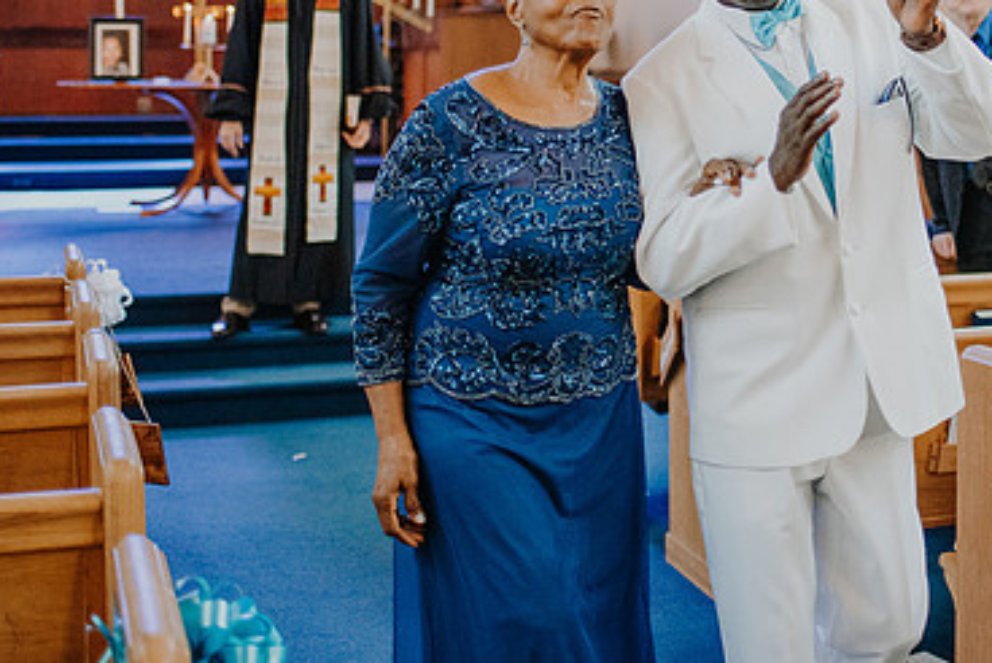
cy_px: 171
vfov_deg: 21.4
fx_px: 1737
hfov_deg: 31.3
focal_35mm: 63
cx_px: 739
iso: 4000
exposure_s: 1/1250
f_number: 1.8
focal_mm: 35
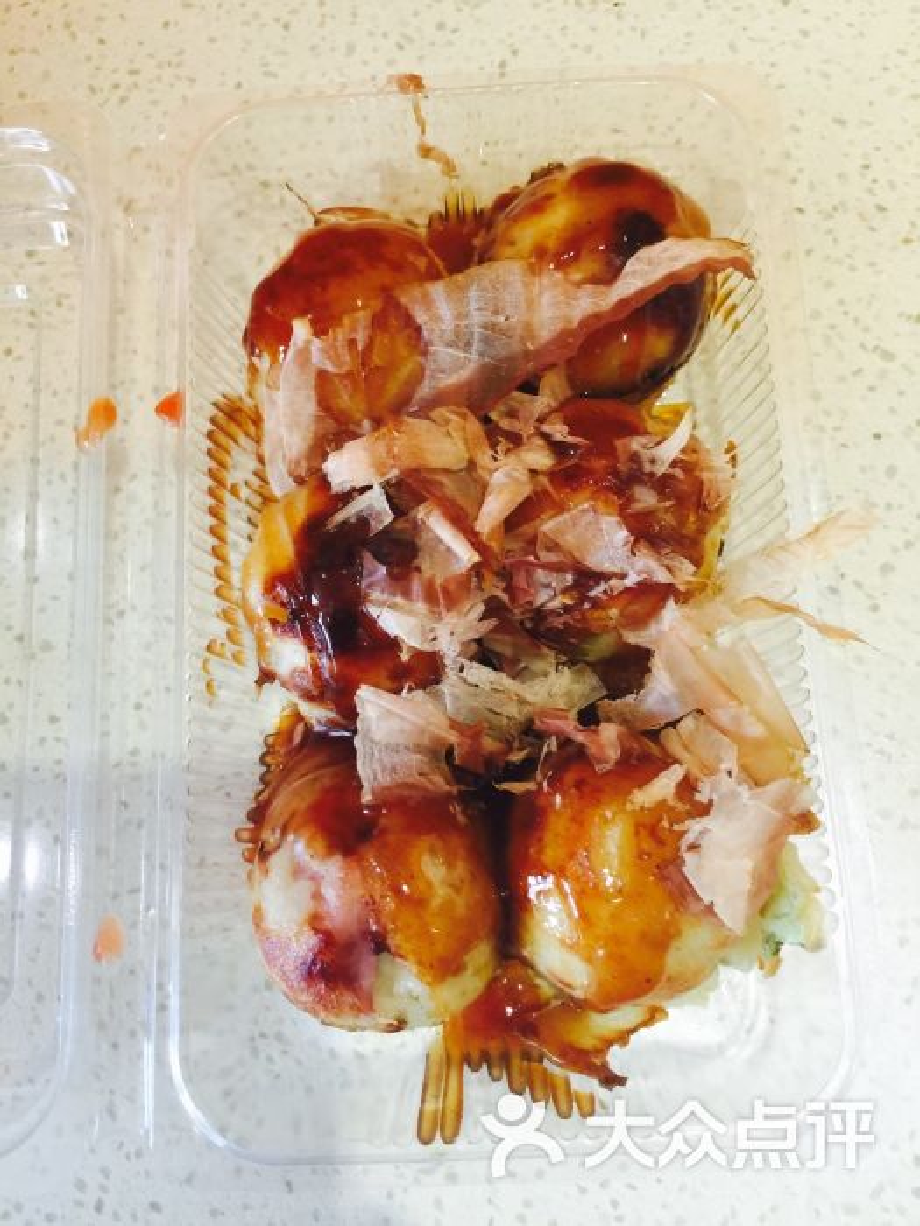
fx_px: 1028
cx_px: 460
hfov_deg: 48.2
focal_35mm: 29
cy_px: 613
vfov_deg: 61.7
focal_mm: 4.15
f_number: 2.2
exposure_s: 1/17
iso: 64
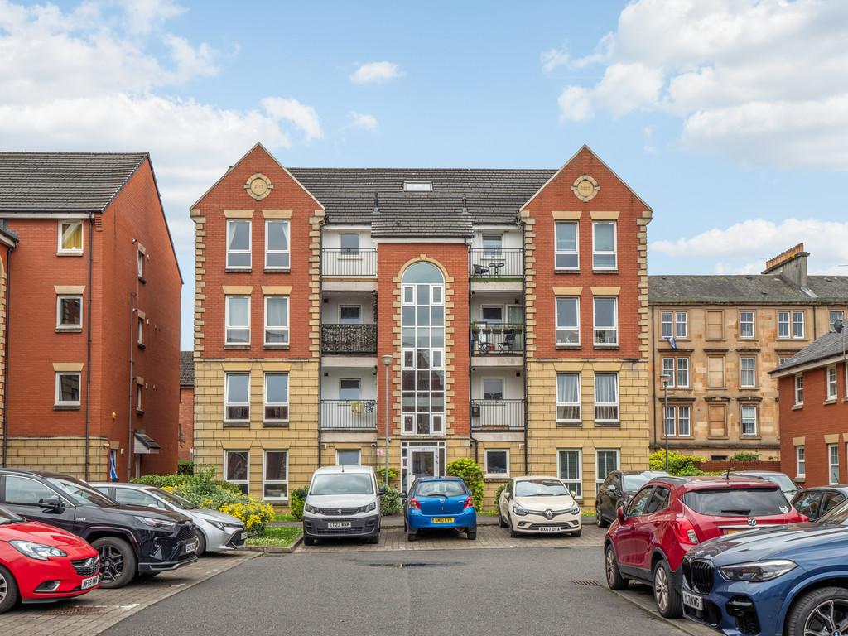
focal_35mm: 36
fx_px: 882
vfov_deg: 39.7
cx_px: 424
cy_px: 318
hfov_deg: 51.4
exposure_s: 1/125
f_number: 8
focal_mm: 18
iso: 200
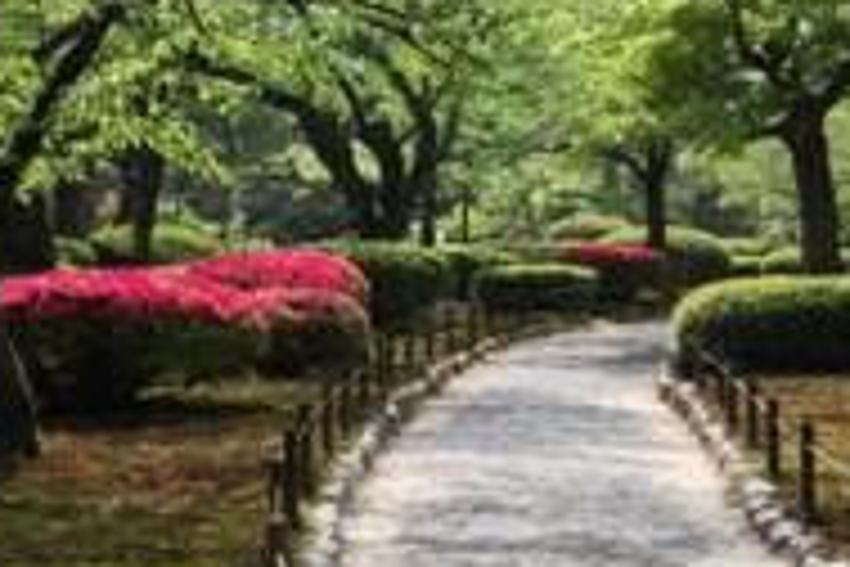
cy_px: 214
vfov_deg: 12.0
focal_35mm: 114
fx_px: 2691
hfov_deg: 17.9
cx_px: 441
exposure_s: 1/250
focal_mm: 32
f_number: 8
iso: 200
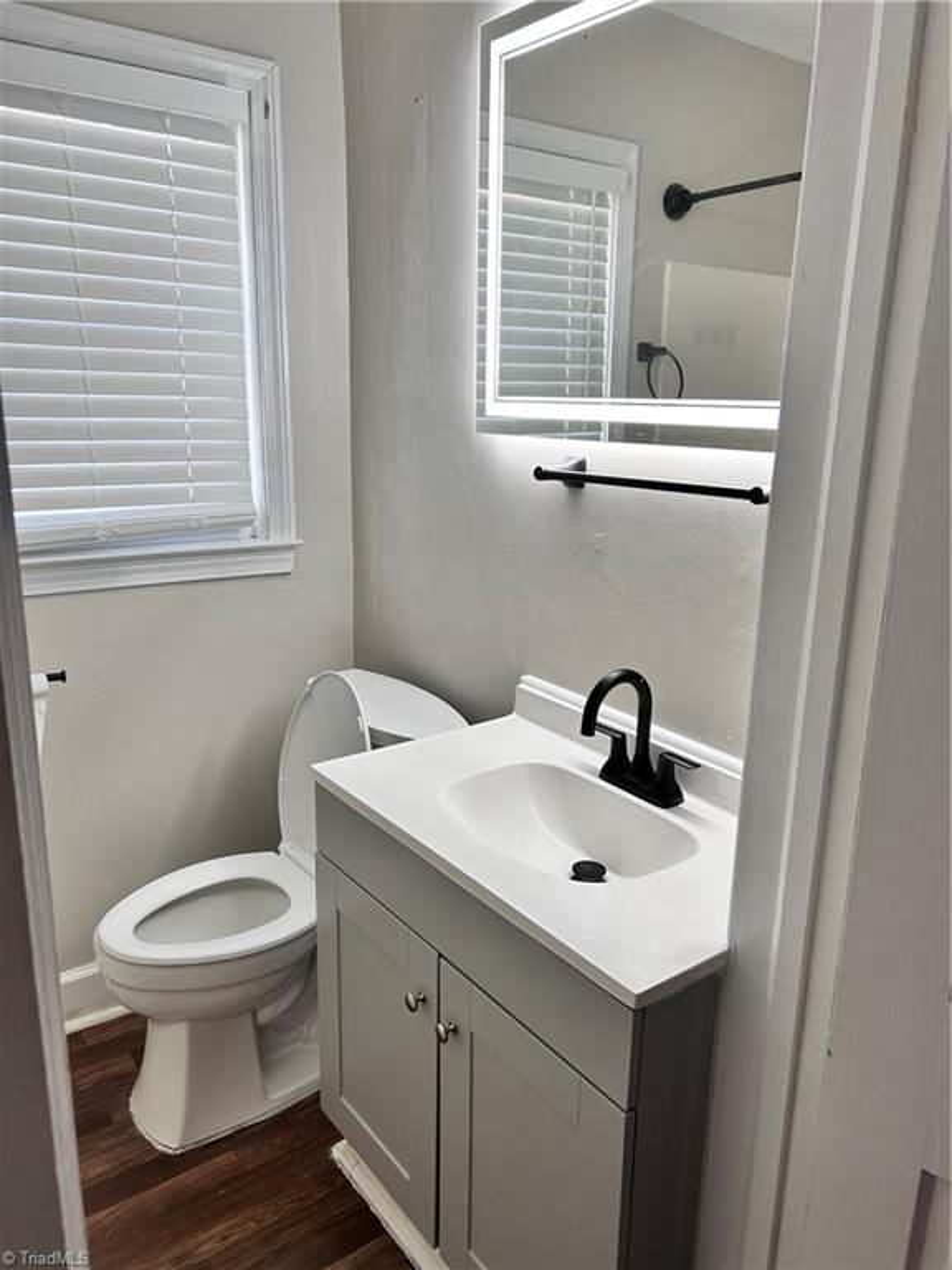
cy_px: 635
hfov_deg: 53.1
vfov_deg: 67.3
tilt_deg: -12.6
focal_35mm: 26
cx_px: 476
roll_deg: -1.1
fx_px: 953
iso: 64
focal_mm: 5.7
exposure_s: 1/120
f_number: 1.5
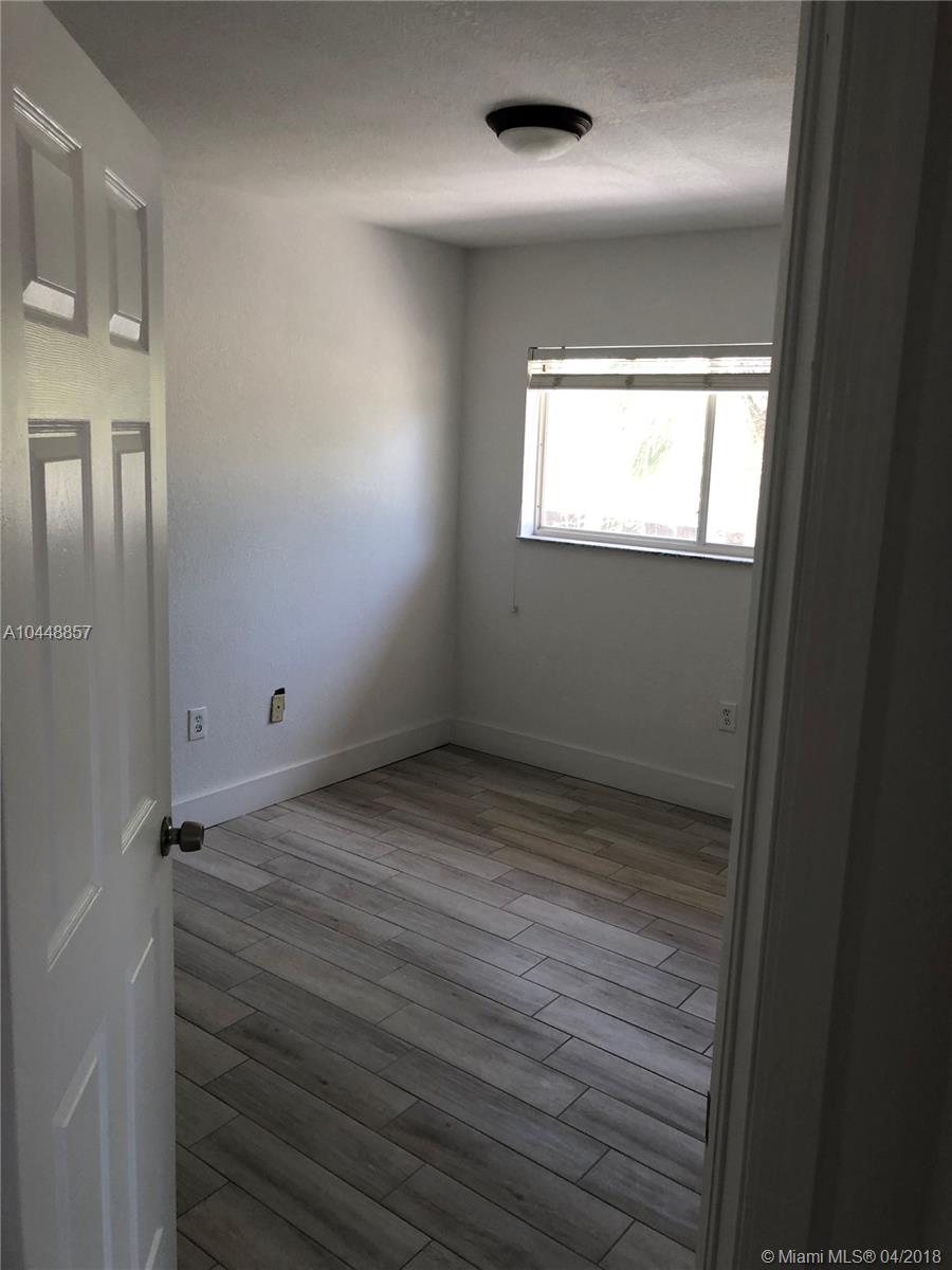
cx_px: 476
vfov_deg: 63.4
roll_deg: -1.0
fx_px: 1027
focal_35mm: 28
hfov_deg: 49.7
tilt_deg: -8.3
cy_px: 635
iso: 25
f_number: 1.8
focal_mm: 4
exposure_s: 1/40
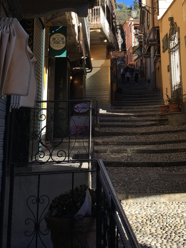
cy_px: 43
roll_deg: +2.3
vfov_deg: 36.6
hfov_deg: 28.7
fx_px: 358
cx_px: 139
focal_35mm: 50
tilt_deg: +13.8
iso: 25
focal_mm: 4.15
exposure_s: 1/538
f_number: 2.2
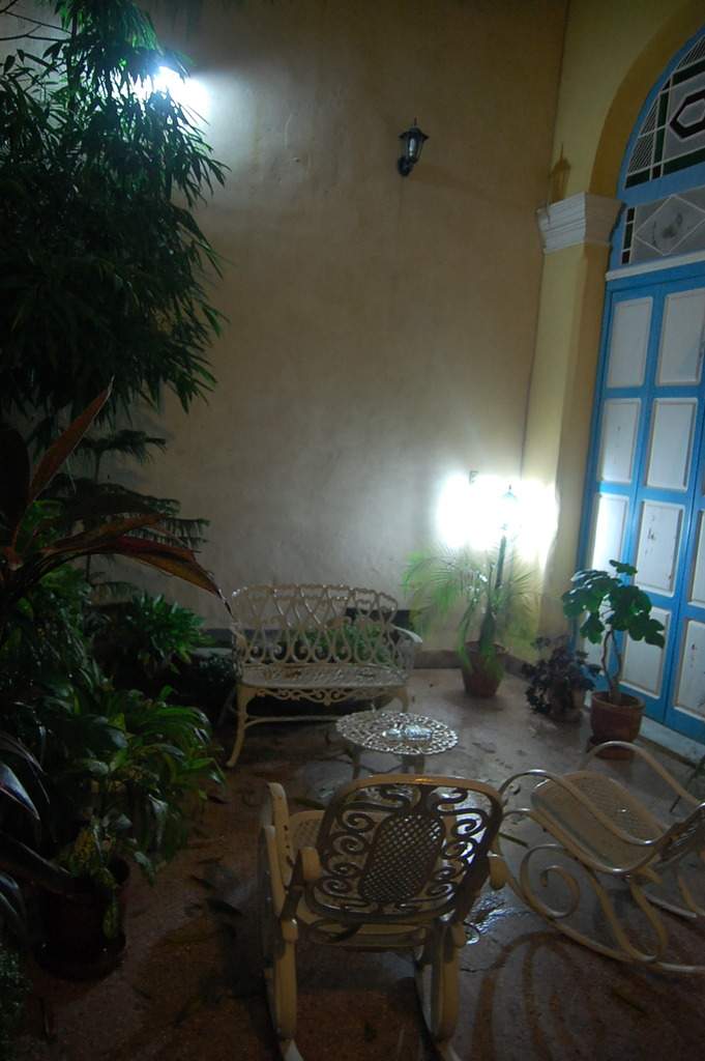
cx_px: 352
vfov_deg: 67.4
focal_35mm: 27
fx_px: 794
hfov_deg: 47.9
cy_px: 530
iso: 900
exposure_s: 1/8
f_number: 3.5
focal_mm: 18
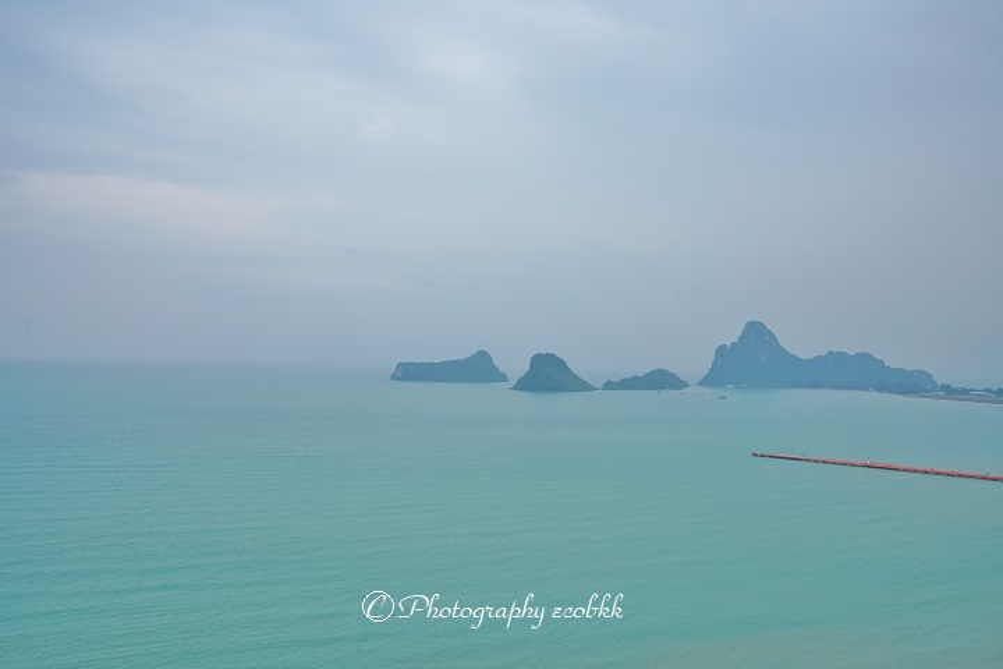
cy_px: 334
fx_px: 864
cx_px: 502
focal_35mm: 31
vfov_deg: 42.3
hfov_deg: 60.3
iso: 200
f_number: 13
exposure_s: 1/250
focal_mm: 31
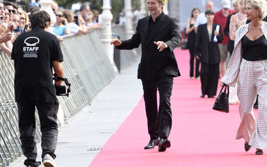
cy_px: 71
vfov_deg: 4.1
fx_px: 2350
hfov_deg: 6.5
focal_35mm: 323
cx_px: 144
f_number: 5.6
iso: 800
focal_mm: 270
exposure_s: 1/800
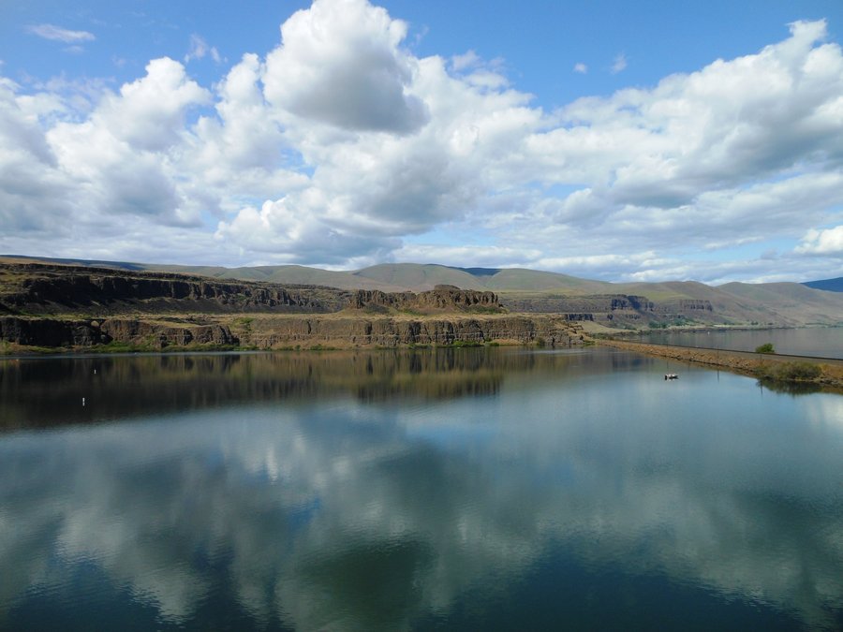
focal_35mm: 25
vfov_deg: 54.9
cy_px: 316
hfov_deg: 69.4
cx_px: 422
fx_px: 609
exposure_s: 1/1250
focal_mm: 4.5
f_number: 3.2
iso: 80
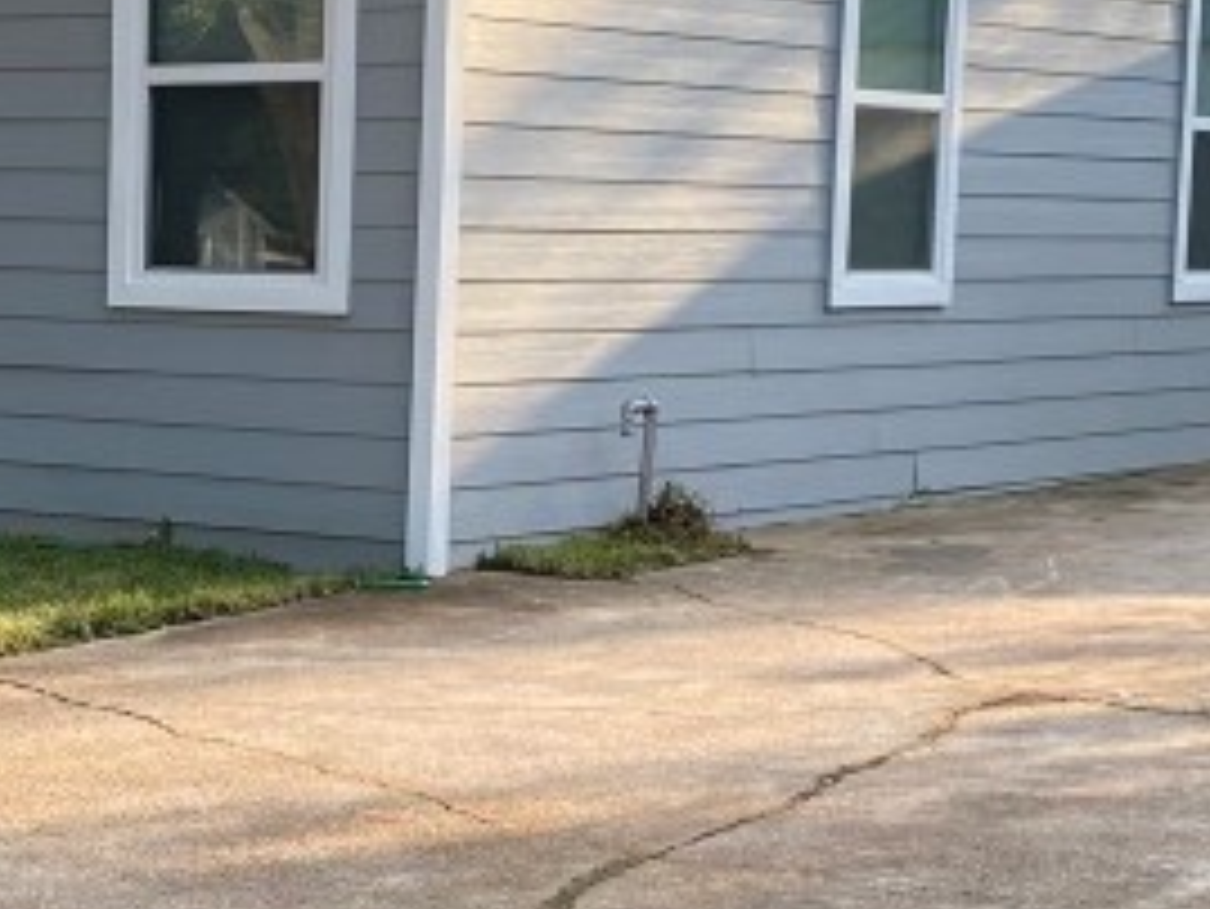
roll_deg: -1.4
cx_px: 139
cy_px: 549
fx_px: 3462
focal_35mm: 99
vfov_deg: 14.9
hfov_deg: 19.5
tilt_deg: -5.5
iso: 32
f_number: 1.8
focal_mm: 4.25
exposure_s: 1/446
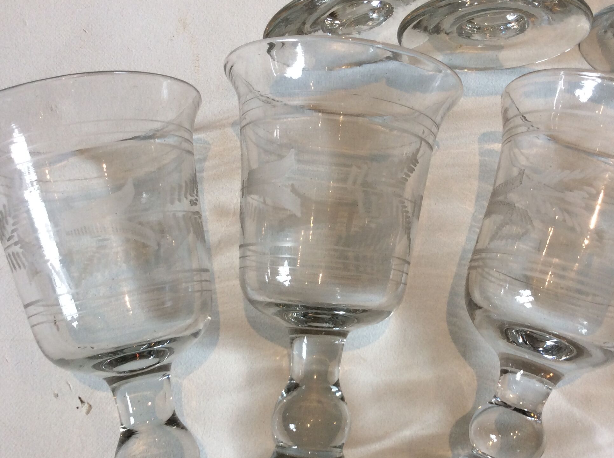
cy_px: 291
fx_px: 762
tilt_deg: -84.0
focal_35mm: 43
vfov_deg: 33.3
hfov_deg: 43.9
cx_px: 336
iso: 32
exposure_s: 1/33
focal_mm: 3.3
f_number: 2.4
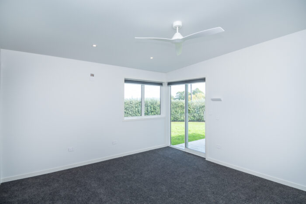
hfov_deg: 90.0
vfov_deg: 67.4
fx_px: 153
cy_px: 102
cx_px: 153
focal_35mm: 18
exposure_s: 1/125
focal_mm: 12
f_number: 5
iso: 100
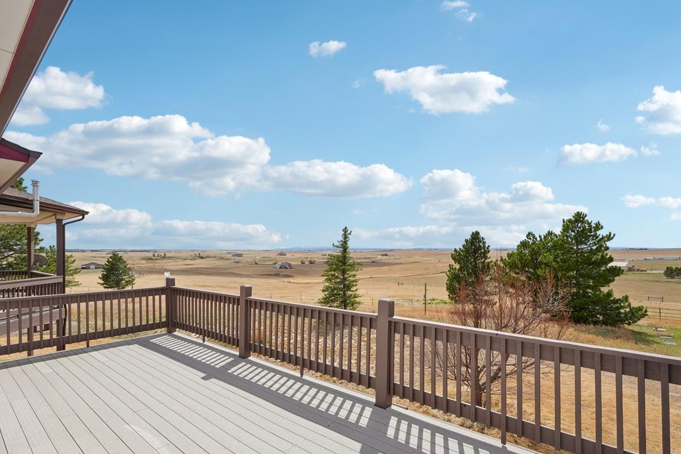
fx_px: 322
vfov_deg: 70.2
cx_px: 305
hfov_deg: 93.0
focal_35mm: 17
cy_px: 250
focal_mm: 10
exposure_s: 1/1000
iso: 800
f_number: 8
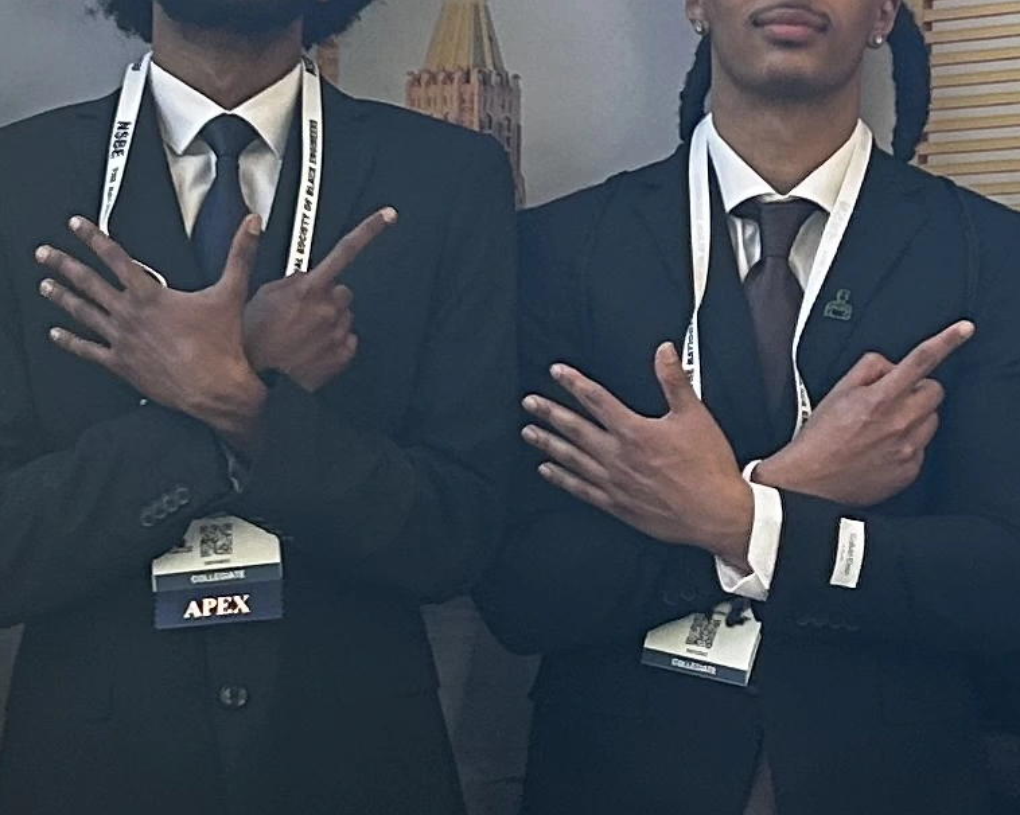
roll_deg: -1.1
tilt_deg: -5.3
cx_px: 721
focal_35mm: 135
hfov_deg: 14.2
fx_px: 4074
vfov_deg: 11.4
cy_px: 526
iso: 125
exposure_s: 1/117
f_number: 1.5
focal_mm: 5.7
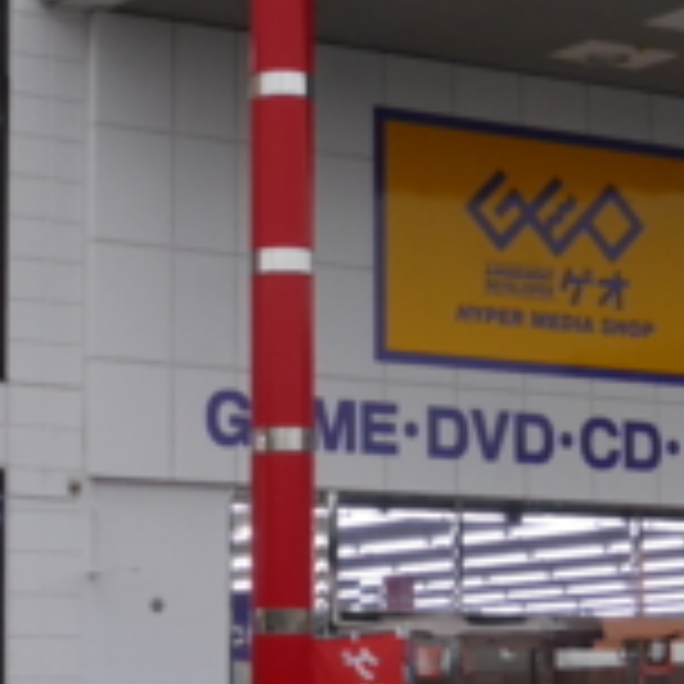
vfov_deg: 13.3
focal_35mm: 131
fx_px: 2929
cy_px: 374
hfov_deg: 13.3
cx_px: 387
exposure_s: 1/60
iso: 160
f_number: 4.2
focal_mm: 8.5
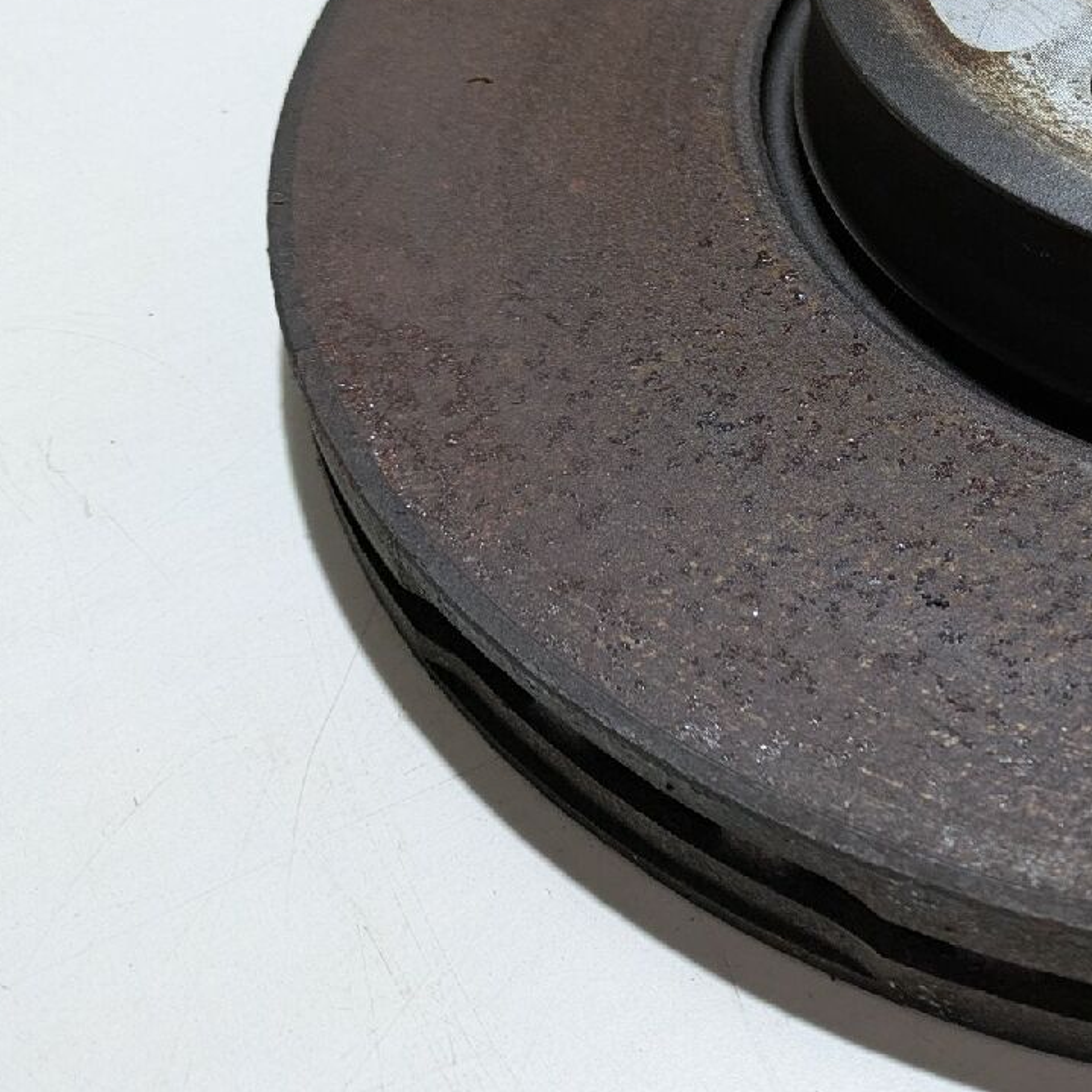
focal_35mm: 59
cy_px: 342
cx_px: 1253
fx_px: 2106
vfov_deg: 28.8
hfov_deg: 26.4
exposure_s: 1/100
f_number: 1.89
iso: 143
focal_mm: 5.43
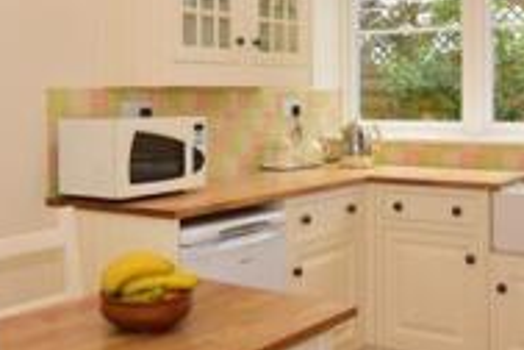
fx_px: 757
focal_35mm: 52
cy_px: 93
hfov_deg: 38.2
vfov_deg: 25.7
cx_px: 263
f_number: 6.3
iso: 400
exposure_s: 1/160
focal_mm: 10
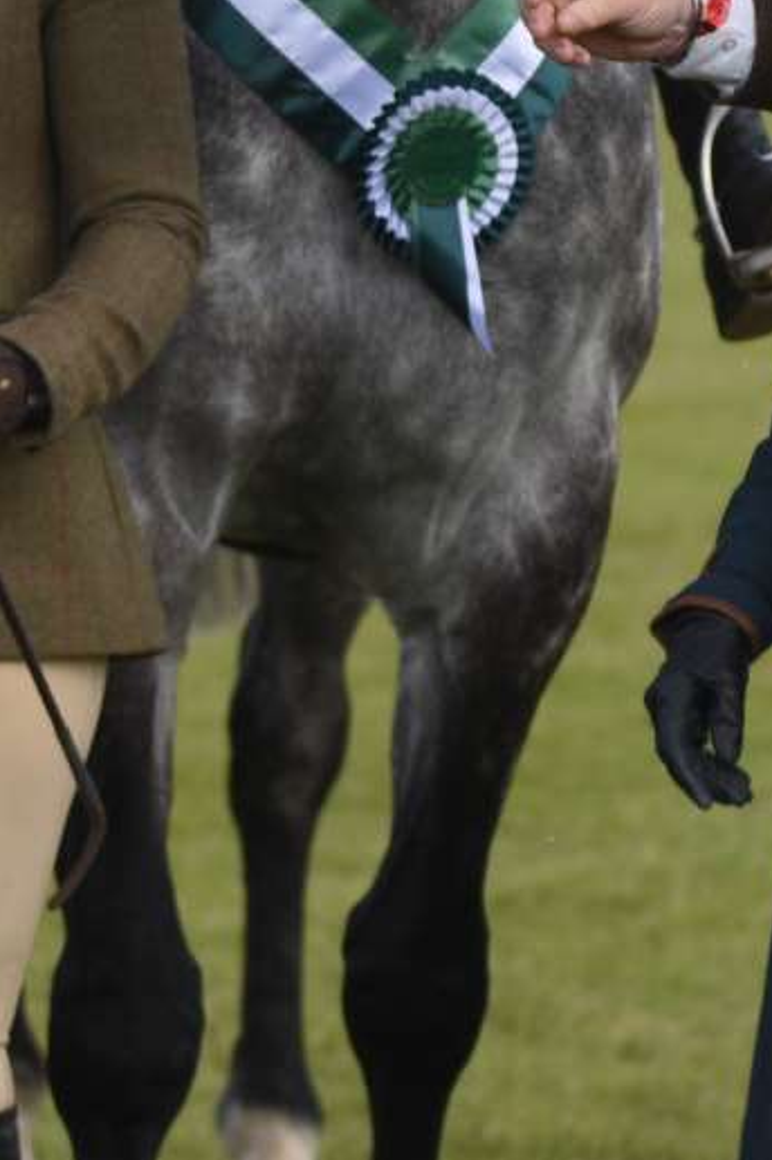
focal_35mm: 852
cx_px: 420
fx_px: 27441
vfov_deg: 2.4
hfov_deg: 1.6
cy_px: 22
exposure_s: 1/800
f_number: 2.8
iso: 125
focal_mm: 200
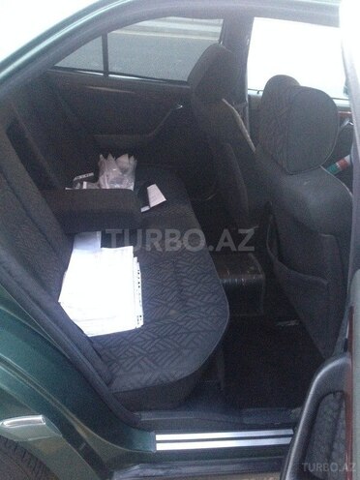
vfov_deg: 52.6
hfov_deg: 40.7
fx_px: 485
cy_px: 240
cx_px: 180
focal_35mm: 35
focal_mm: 4.28
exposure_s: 1/15
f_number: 2.4
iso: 500
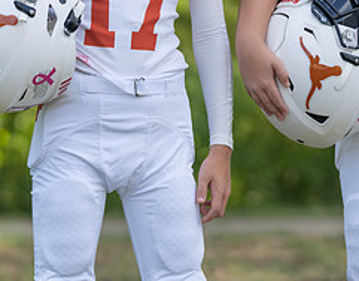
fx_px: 3585
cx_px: 327
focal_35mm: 340
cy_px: -72
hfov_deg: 5.7
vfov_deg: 4.5
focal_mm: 108
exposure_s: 1/400
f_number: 2.8
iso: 100
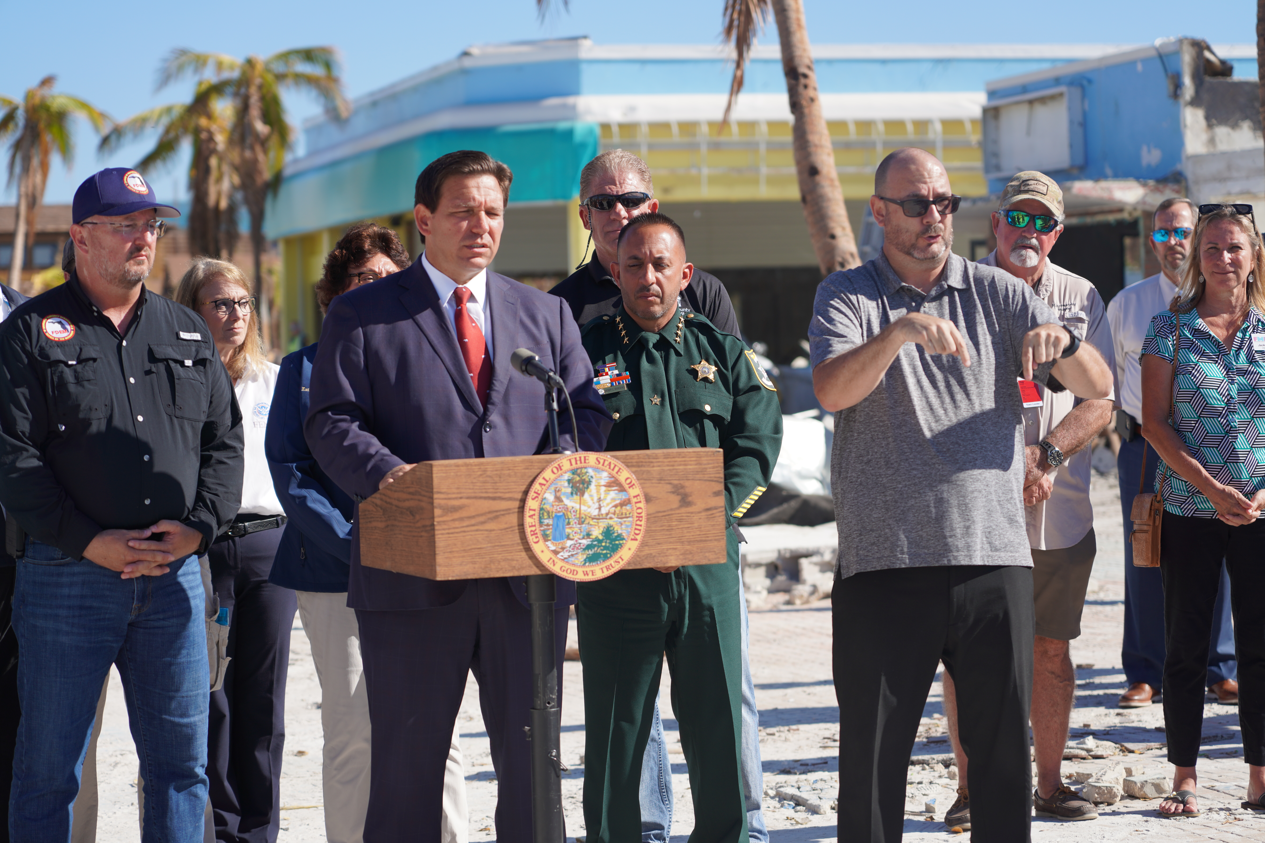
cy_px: 422
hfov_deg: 19.5
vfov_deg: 13.0
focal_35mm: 105
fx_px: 3689
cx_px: 632
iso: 100
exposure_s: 1/640
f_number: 4.5
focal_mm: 105
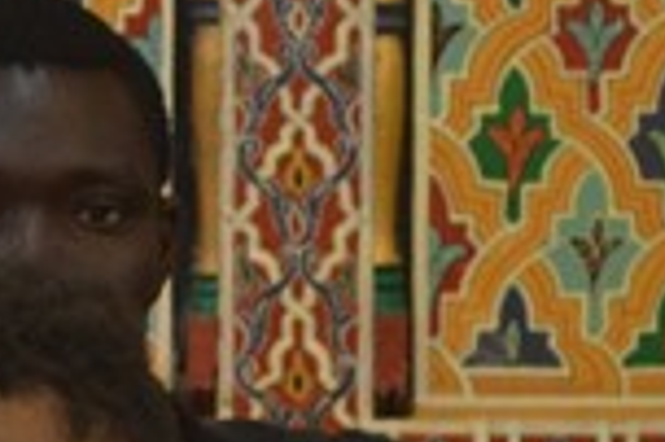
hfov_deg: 2.9
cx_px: -1470
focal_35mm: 708
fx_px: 13064
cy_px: 1203
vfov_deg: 1.9
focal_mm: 70
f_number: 4
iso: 1250
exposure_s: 1/125
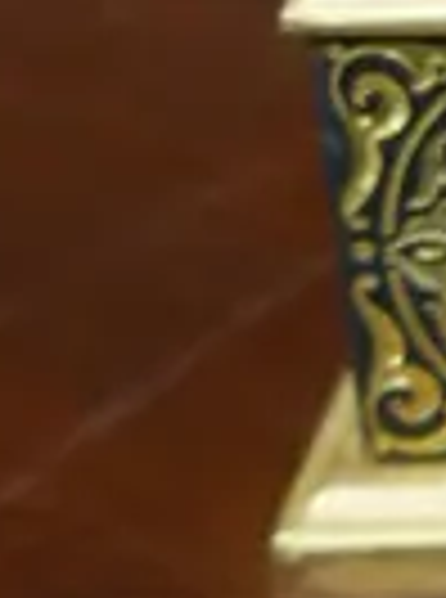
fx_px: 5334
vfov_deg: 6.2
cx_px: 1608
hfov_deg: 4.5
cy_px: -724
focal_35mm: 309
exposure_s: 1/60
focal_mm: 20
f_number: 4.4
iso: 800
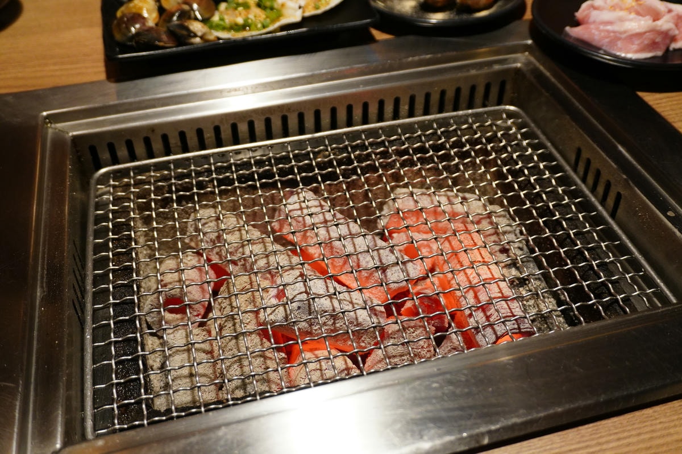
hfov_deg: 53.2
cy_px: 227
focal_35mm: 36
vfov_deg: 36.8
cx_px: 341
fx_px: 681
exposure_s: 1/40
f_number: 4.5
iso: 1250
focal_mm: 24
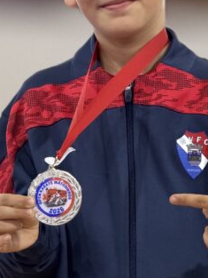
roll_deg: +0.8
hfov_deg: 4.5
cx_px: 130
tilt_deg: +1.9
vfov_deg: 6.1
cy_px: 119
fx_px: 2618
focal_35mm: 327
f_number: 2.8
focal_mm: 16.89
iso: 400
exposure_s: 1/100
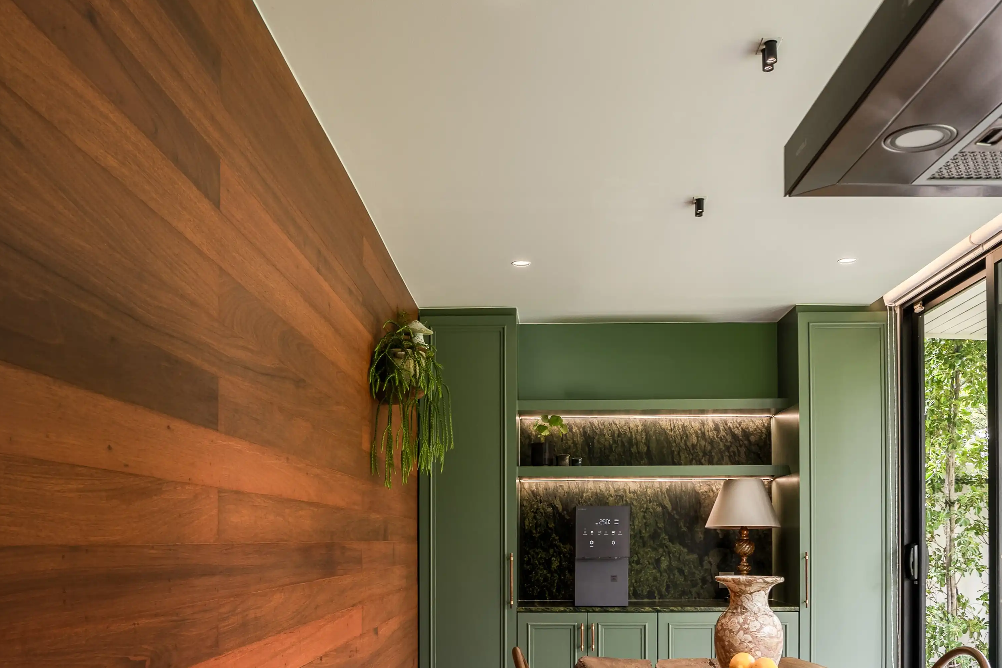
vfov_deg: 40.1
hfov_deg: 58.7
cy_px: 492
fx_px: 891
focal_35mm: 32
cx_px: 465
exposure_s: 1/50
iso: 100
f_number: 8
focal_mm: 16
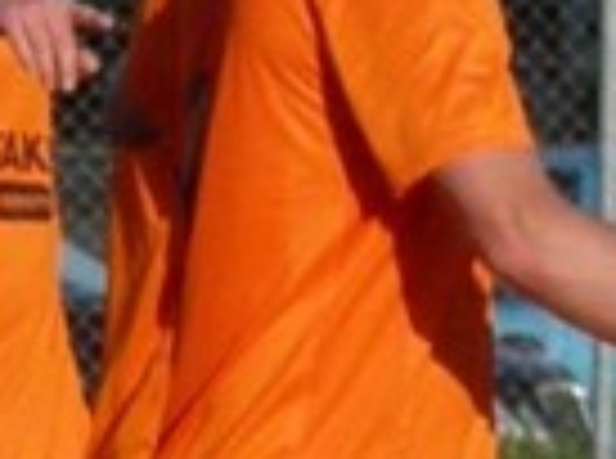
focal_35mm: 1552
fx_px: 27546
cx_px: 832
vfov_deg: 1.0
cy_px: 376
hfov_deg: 1.3
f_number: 7.7
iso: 500
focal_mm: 57.7
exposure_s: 1/2000
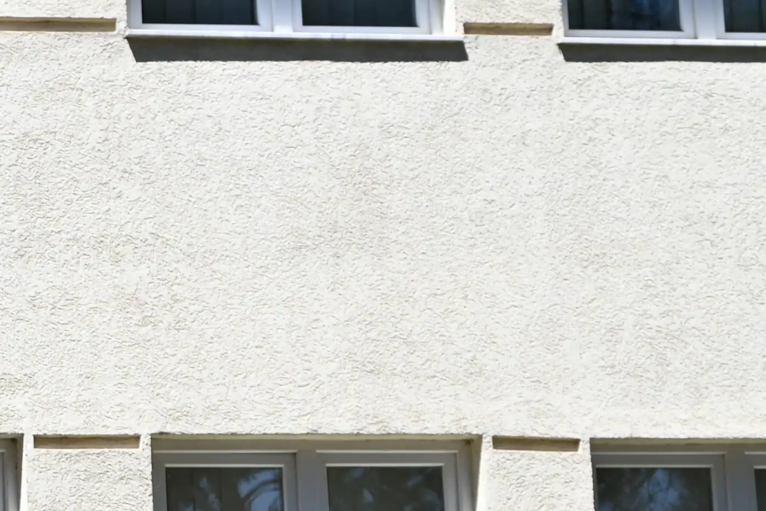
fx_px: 2835
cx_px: -528
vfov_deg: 10.1
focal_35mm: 133
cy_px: 638
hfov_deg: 14.0
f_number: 6.3
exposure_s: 1/320
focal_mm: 30.5
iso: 100
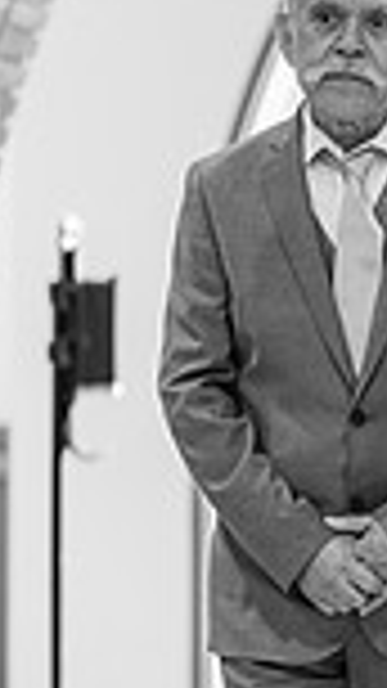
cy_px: 405
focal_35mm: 262
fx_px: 4782
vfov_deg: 8.2
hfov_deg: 4.6
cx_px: 506
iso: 400
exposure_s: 1/125
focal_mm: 85
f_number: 1.8
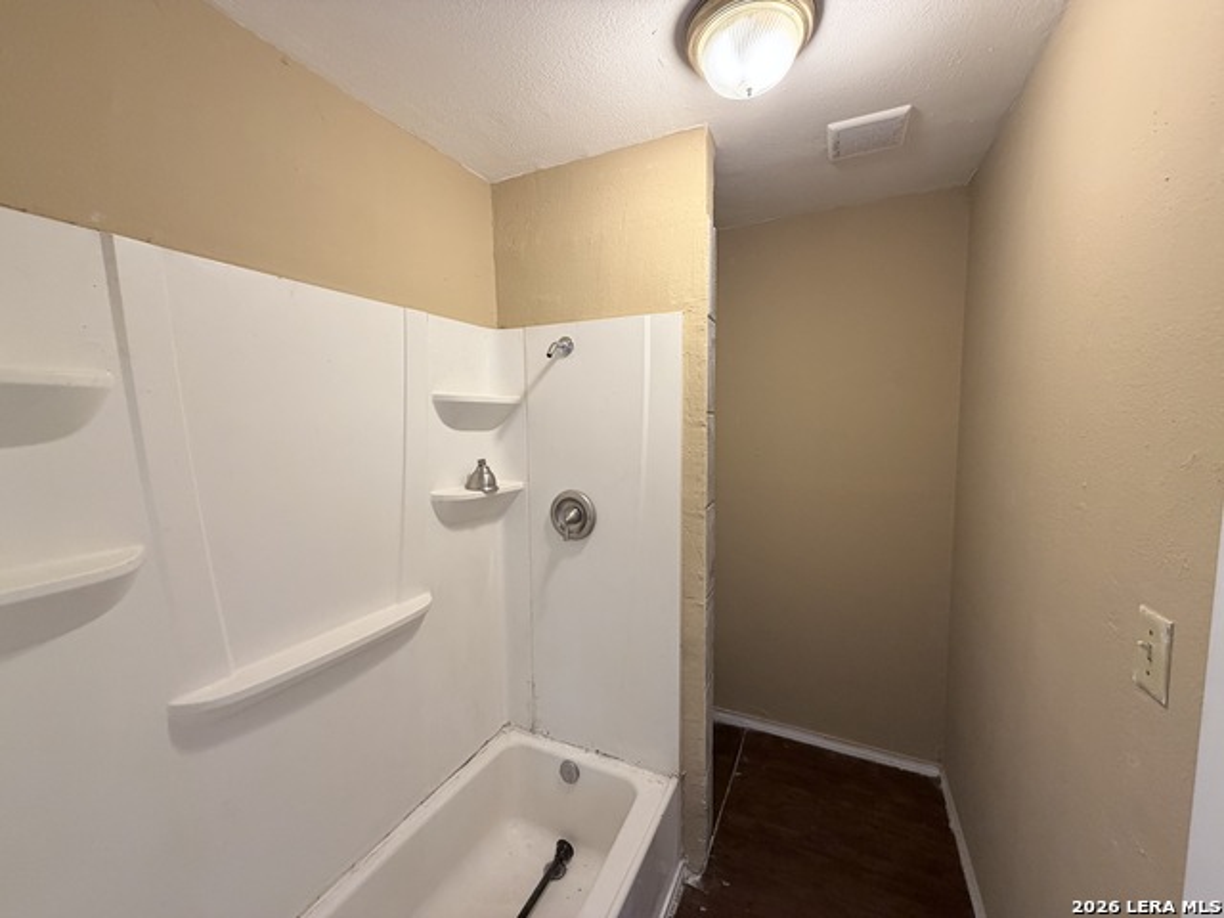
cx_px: 612
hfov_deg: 102.1
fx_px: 495
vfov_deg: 85.7
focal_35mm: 14
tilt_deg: -5.4
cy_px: 459
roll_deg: -0.4
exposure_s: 1/60
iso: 250
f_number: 2.2
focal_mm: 2.22
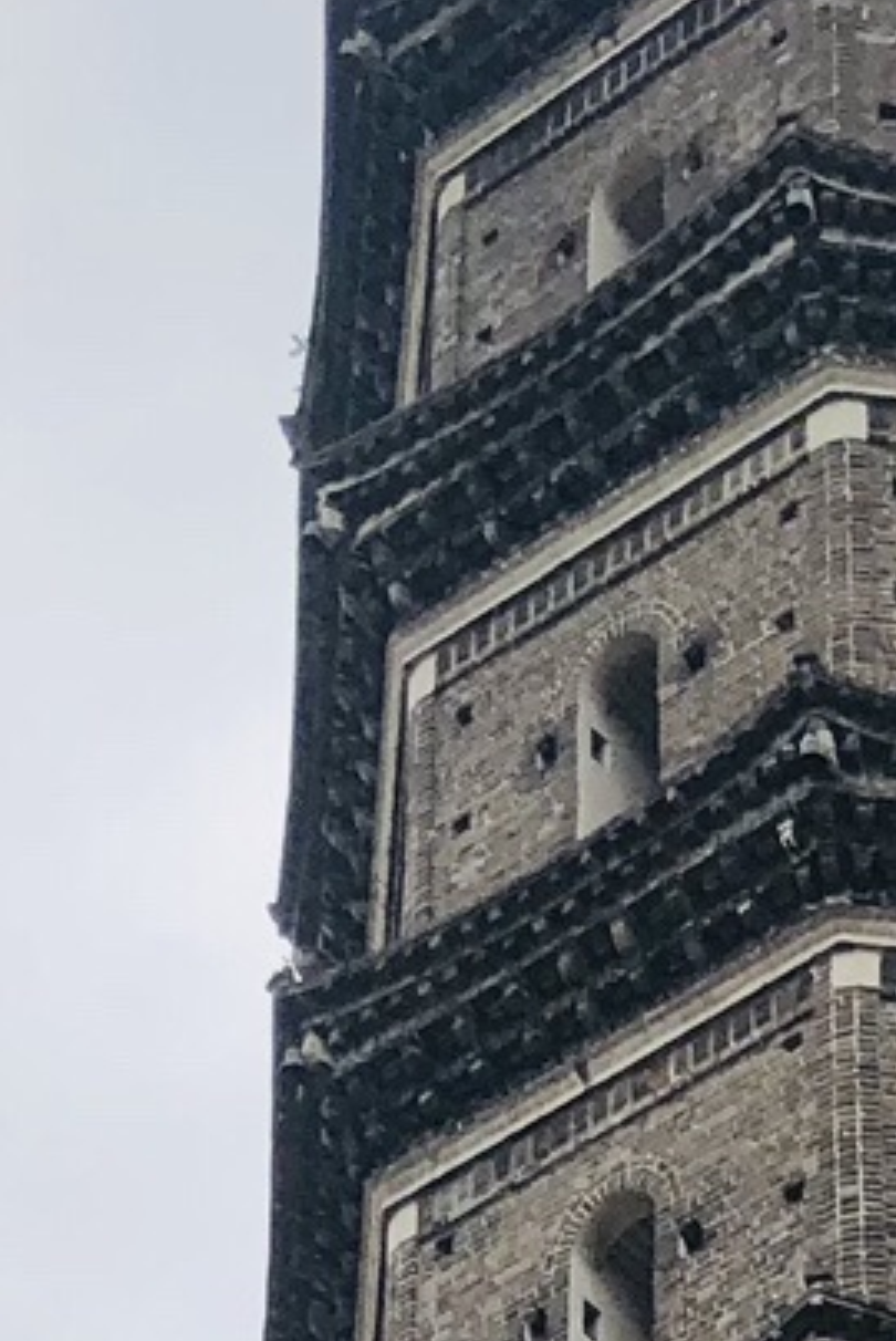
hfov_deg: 9.4
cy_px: 2908
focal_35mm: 144
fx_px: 5366
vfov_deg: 12.2
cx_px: 1158
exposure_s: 1/500
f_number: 1.8
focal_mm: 3.99
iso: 20
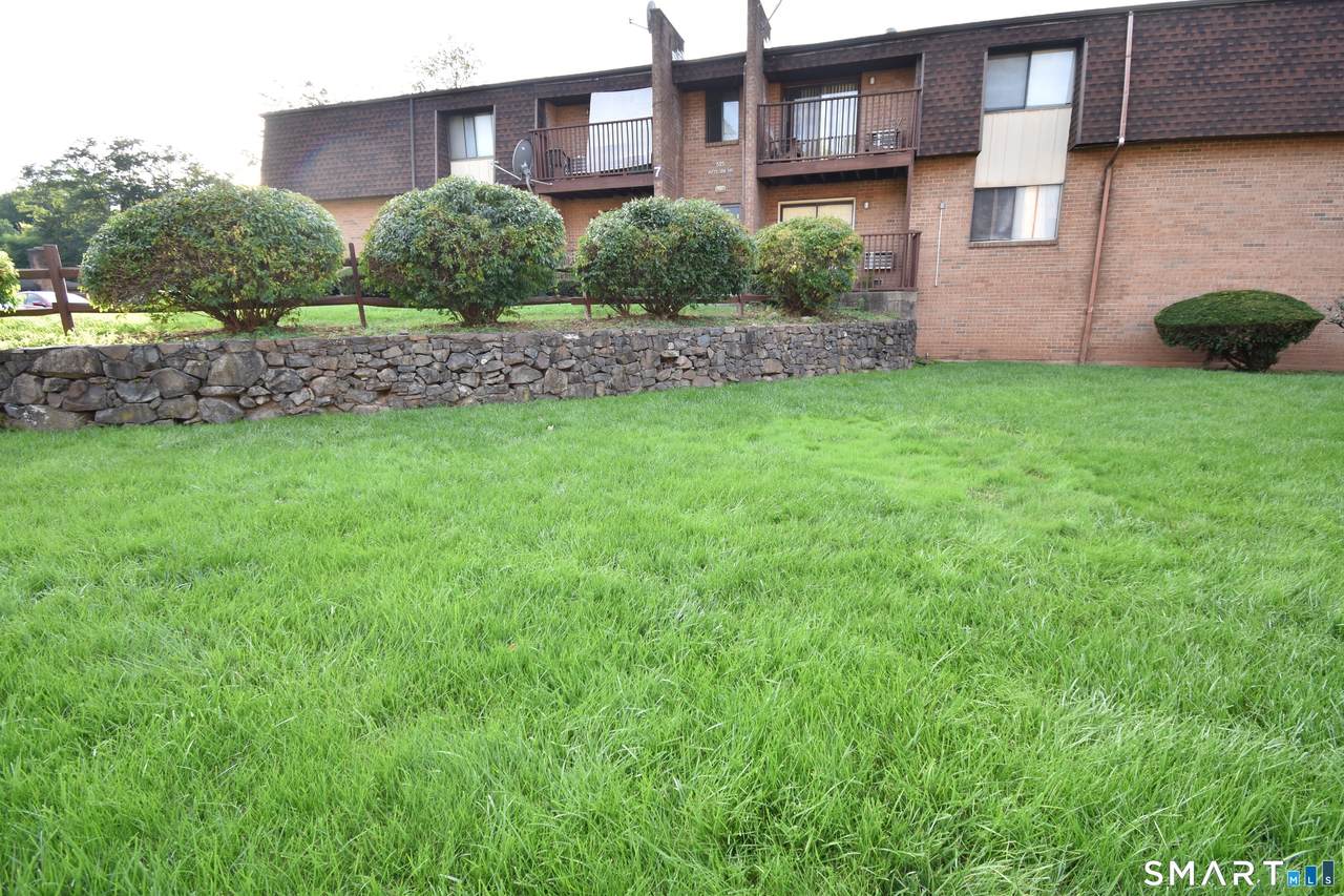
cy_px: 448
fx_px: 560
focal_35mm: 15
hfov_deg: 100.4
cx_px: 672
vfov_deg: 77.3
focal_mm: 10
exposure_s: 1/40
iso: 100
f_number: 4.5
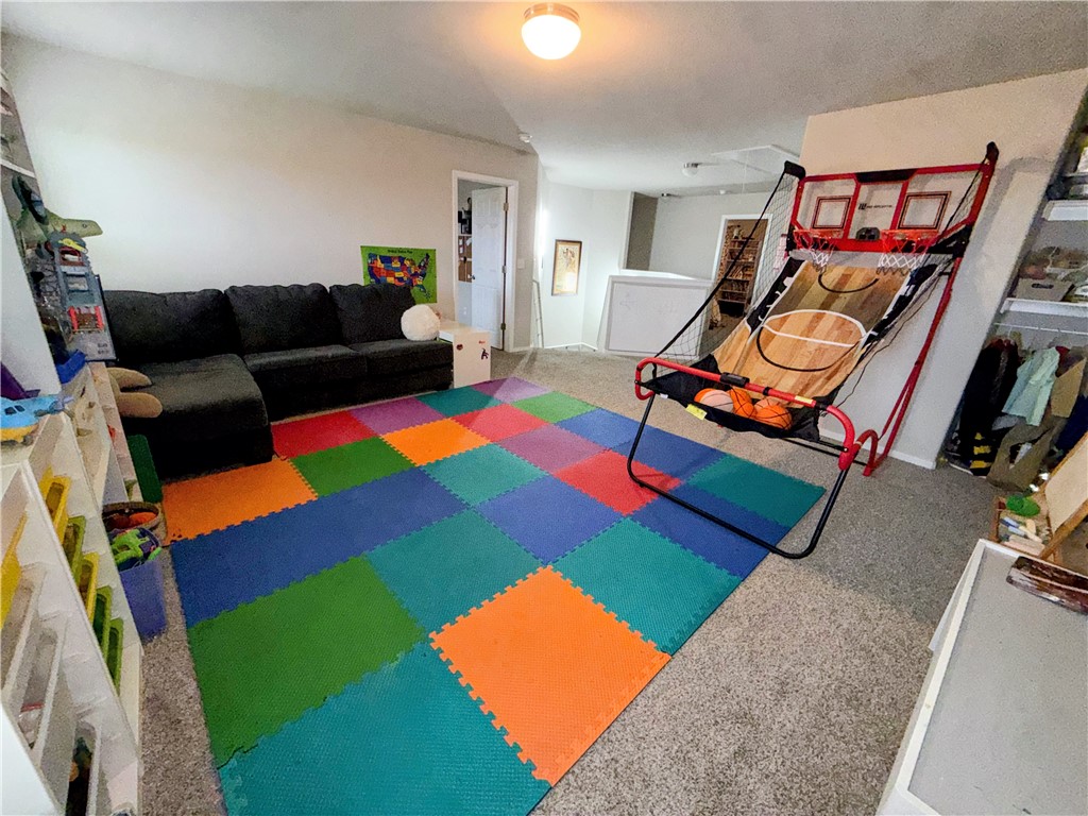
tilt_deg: -19.5
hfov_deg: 102.1
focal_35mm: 14
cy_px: 408
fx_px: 440
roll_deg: -3.2
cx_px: 544
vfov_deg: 85.7
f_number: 2.2
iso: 125
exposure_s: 1/60
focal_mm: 2.22
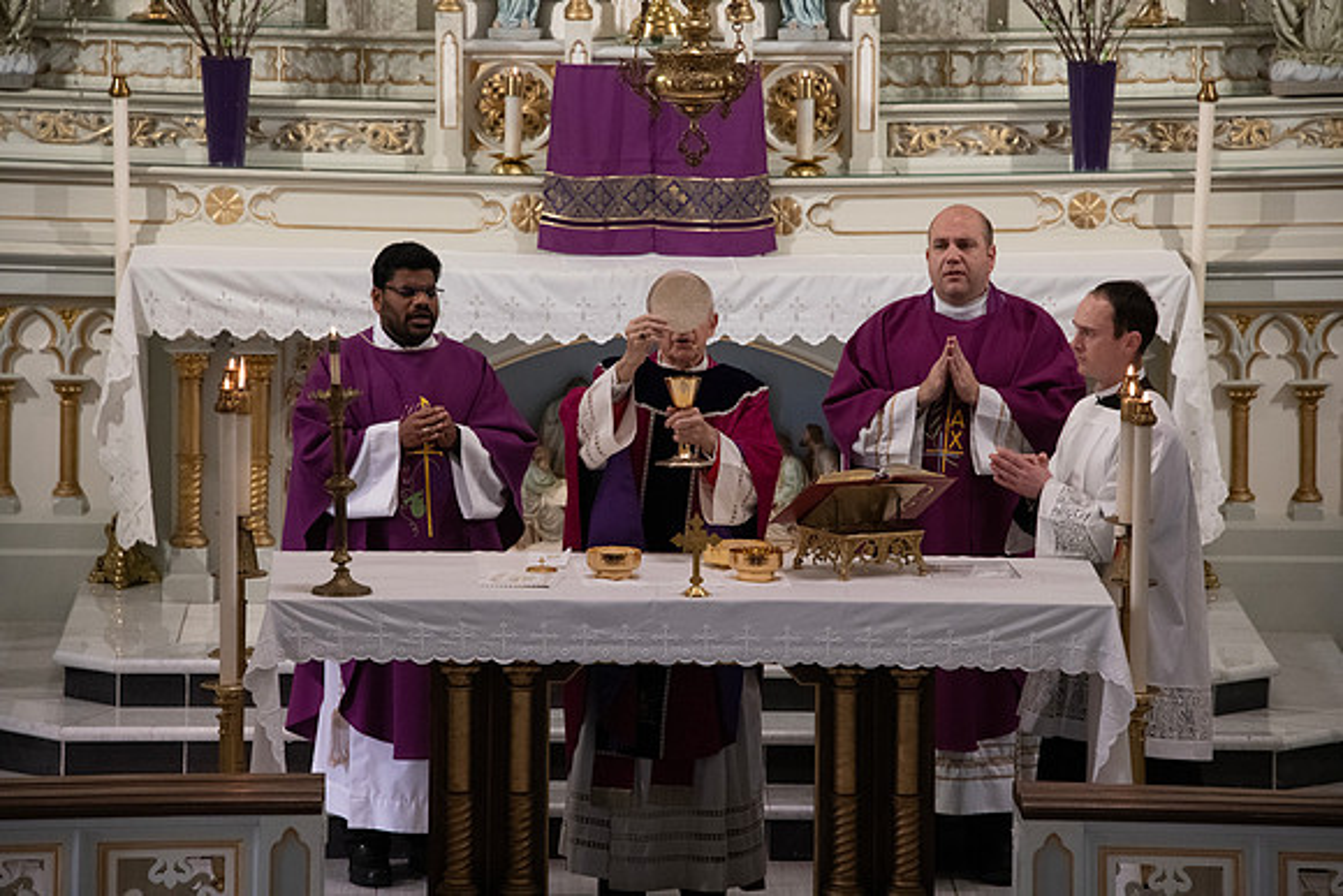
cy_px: 448
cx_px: 672
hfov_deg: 8.2
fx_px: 9328
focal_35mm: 250
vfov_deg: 5.5
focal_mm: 250
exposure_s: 1/100
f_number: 9
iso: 4000
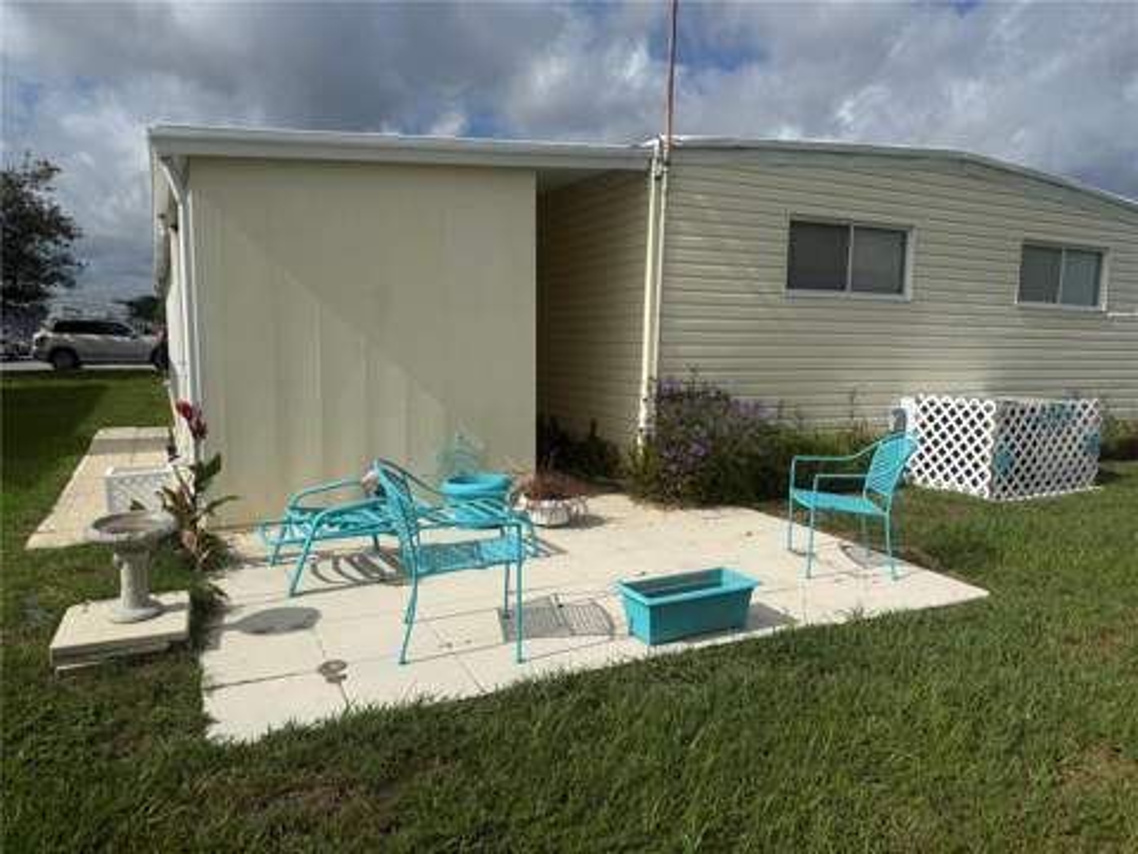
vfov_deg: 56.8
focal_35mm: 24
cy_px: 427
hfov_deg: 71.6
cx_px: 569
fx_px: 789
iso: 80
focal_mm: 6.76
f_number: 1.78
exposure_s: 1/11905
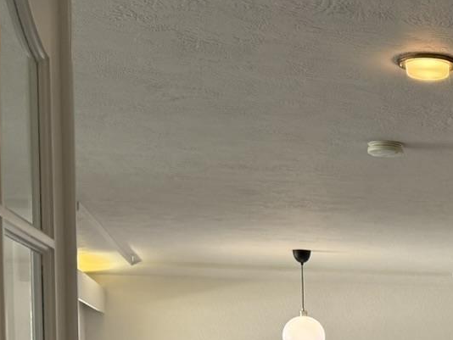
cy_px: 459
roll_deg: -0.3
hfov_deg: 19.3
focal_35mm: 92
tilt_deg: -3.5
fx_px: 1204
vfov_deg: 15.2
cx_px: 625
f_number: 1.78
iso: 160
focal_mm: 6.76
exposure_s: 1/120
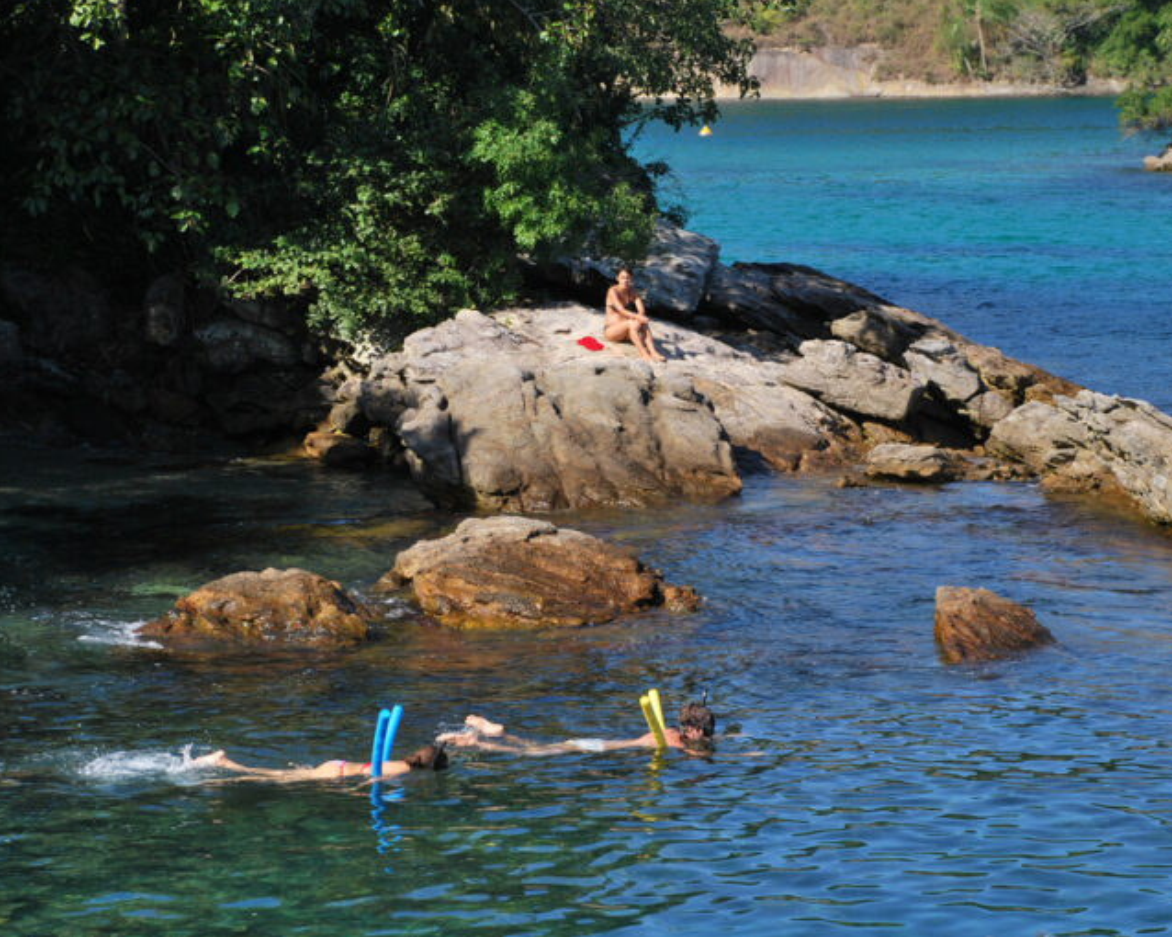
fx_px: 3884
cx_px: 551
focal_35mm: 112
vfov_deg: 13.8
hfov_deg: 17.2
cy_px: 467
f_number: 5.6
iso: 100
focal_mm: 66
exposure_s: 1/320
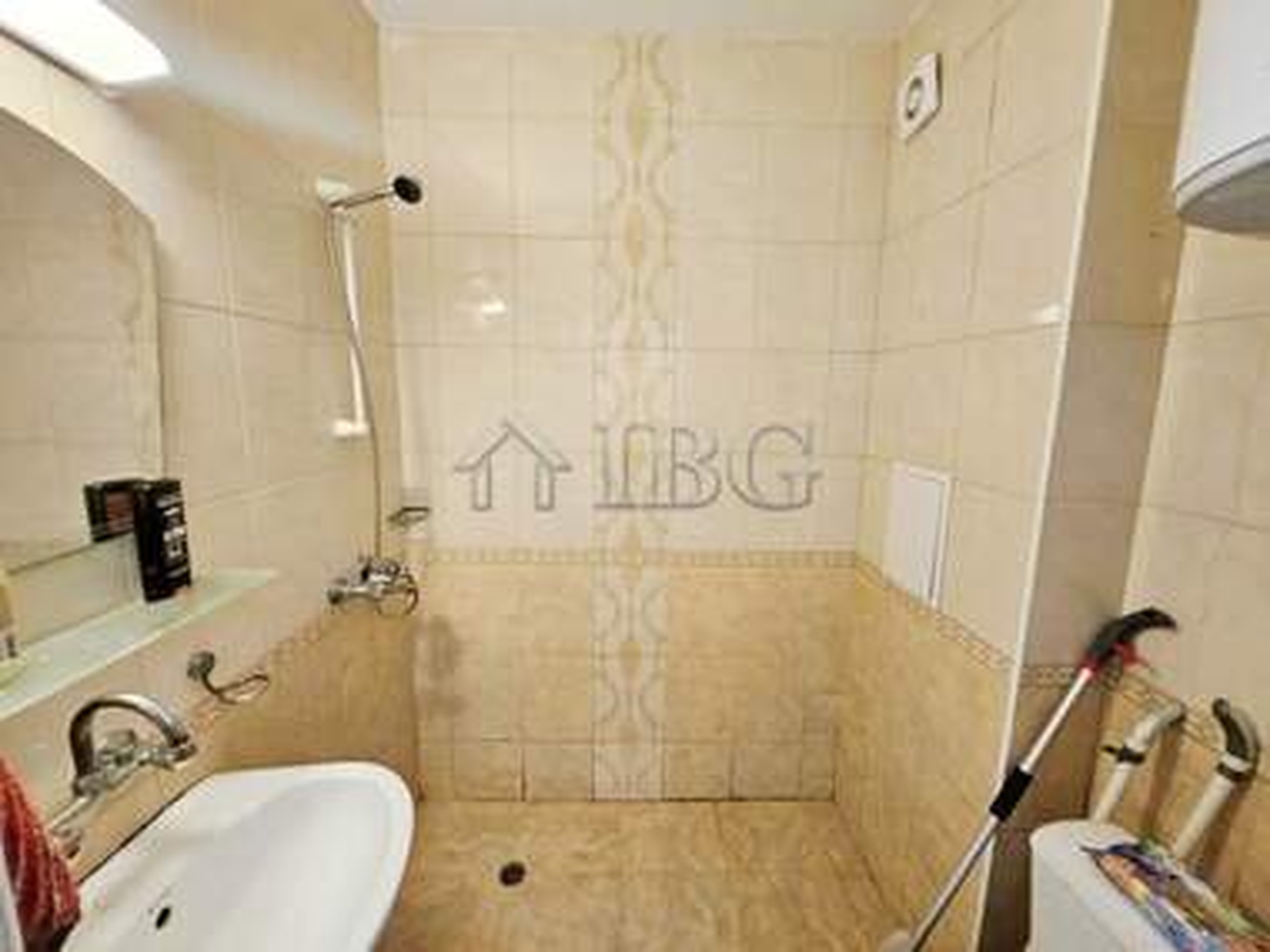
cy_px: 476
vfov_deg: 89.9
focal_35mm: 13
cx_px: 635
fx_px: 477
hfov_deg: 106.2
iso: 400
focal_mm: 1.7
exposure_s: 1/33.3
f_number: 2.2
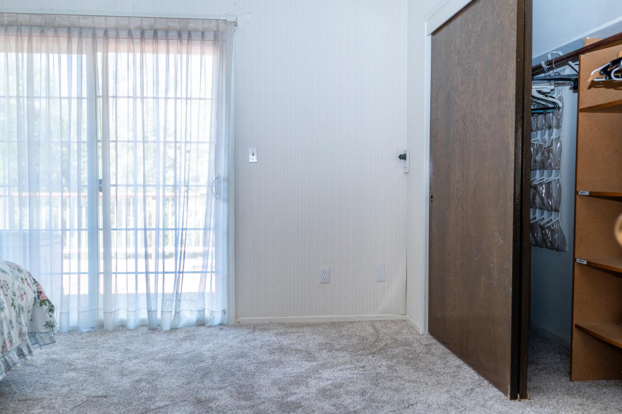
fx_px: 604
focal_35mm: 35
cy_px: 207
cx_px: 311
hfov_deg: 54.5
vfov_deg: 37.8
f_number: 4
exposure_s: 1/80
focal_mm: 35
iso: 320
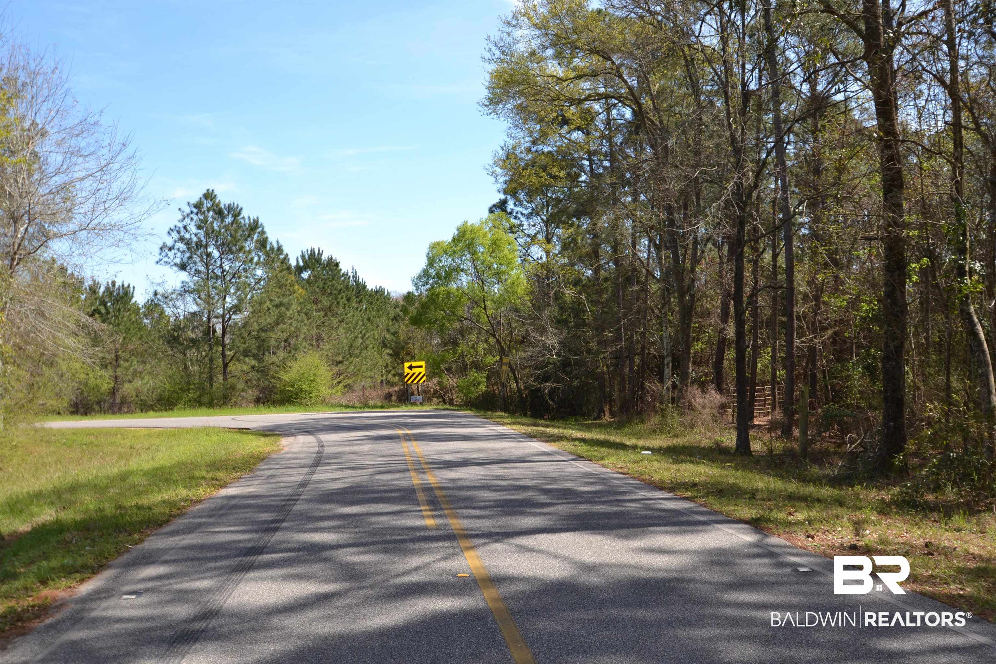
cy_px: 332
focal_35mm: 36
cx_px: 498
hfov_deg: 53.1
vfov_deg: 36.9
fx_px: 996
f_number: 5.6
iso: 100
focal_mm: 24
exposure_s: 1/200
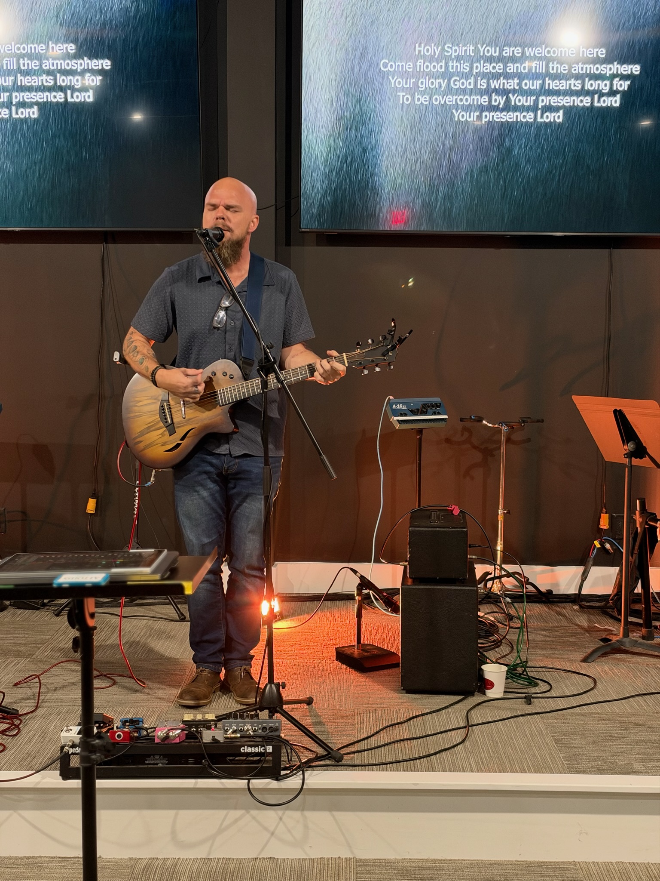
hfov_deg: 30.3
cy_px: 440
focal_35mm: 48
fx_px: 1220
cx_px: 330
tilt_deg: -5.0
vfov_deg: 39.7
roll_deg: -0.3
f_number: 1.48
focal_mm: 6.93
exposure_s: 1/30
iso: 400
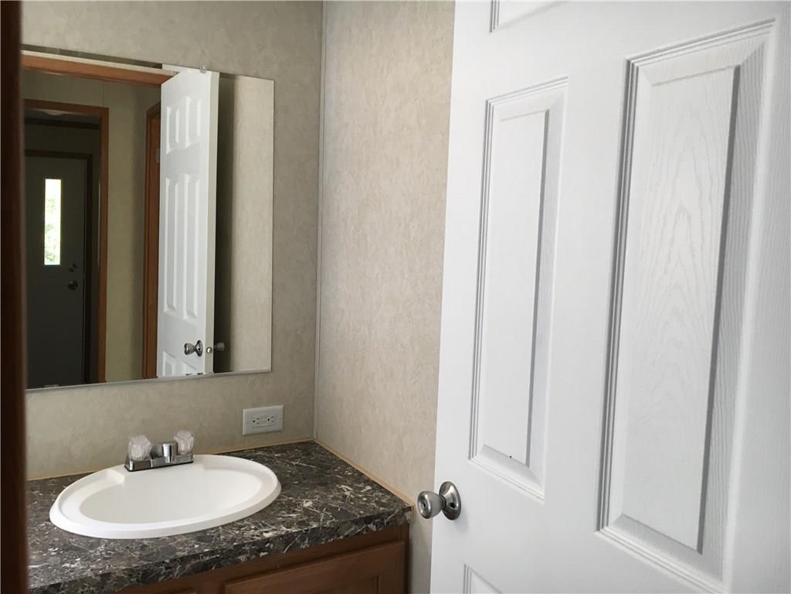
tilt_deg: -3.9
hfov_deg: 61.7
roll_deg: -1.8
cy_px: 297
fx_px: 663
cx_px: 396
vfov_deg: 48.2
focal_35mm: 29
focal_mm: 4.15
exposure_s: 1/30
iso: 40
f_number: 2.2
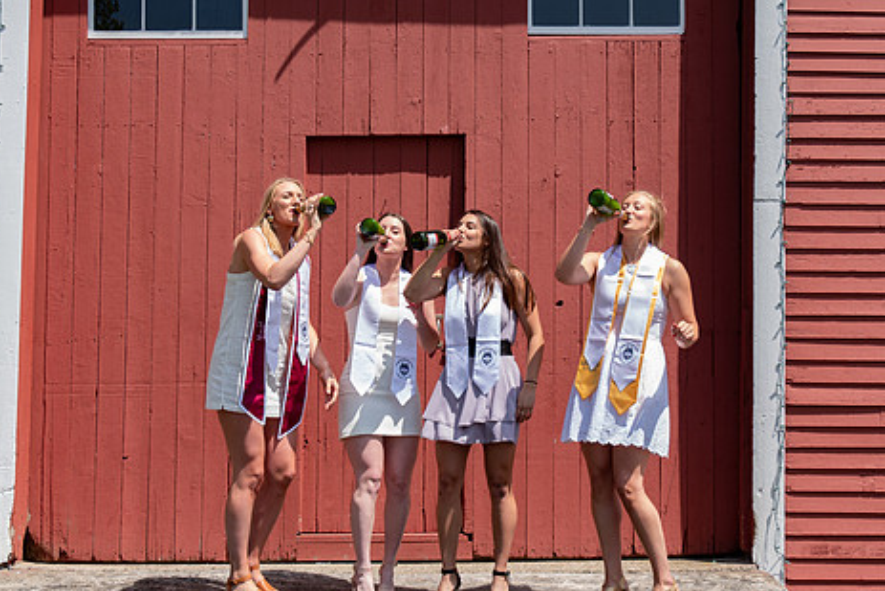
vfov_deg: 21.3
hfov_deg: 31.4
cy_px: 303
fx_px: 1574
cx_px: 478
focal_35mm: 64
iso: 100
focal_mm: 34
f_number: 5.6
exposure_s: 1/250
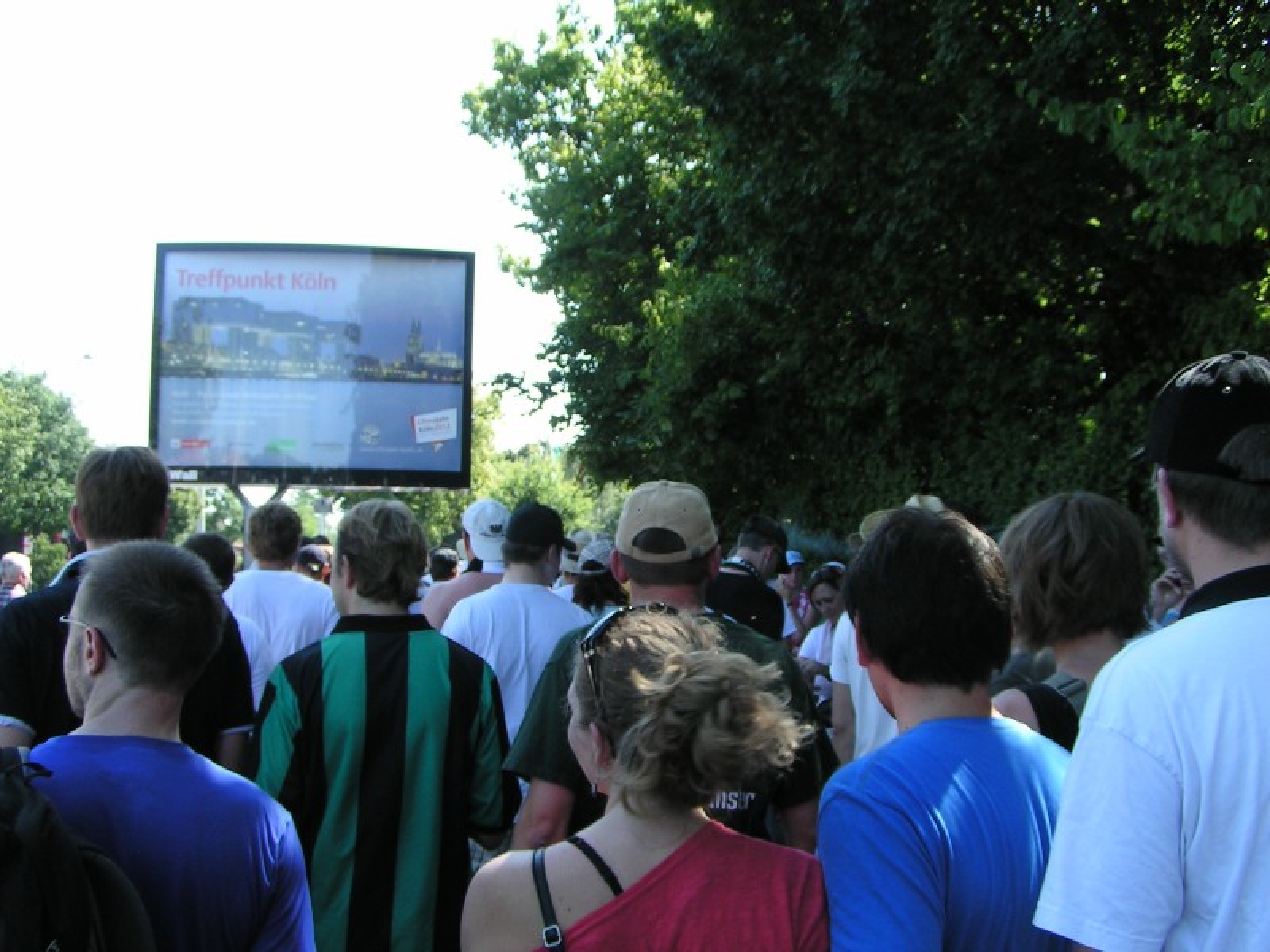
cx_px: 635
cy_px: 476
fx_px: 1394
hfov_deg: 49.0
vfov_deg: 37.7
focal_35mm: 38
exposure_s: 1/125
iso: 50
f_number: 4.5
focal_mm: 5.8
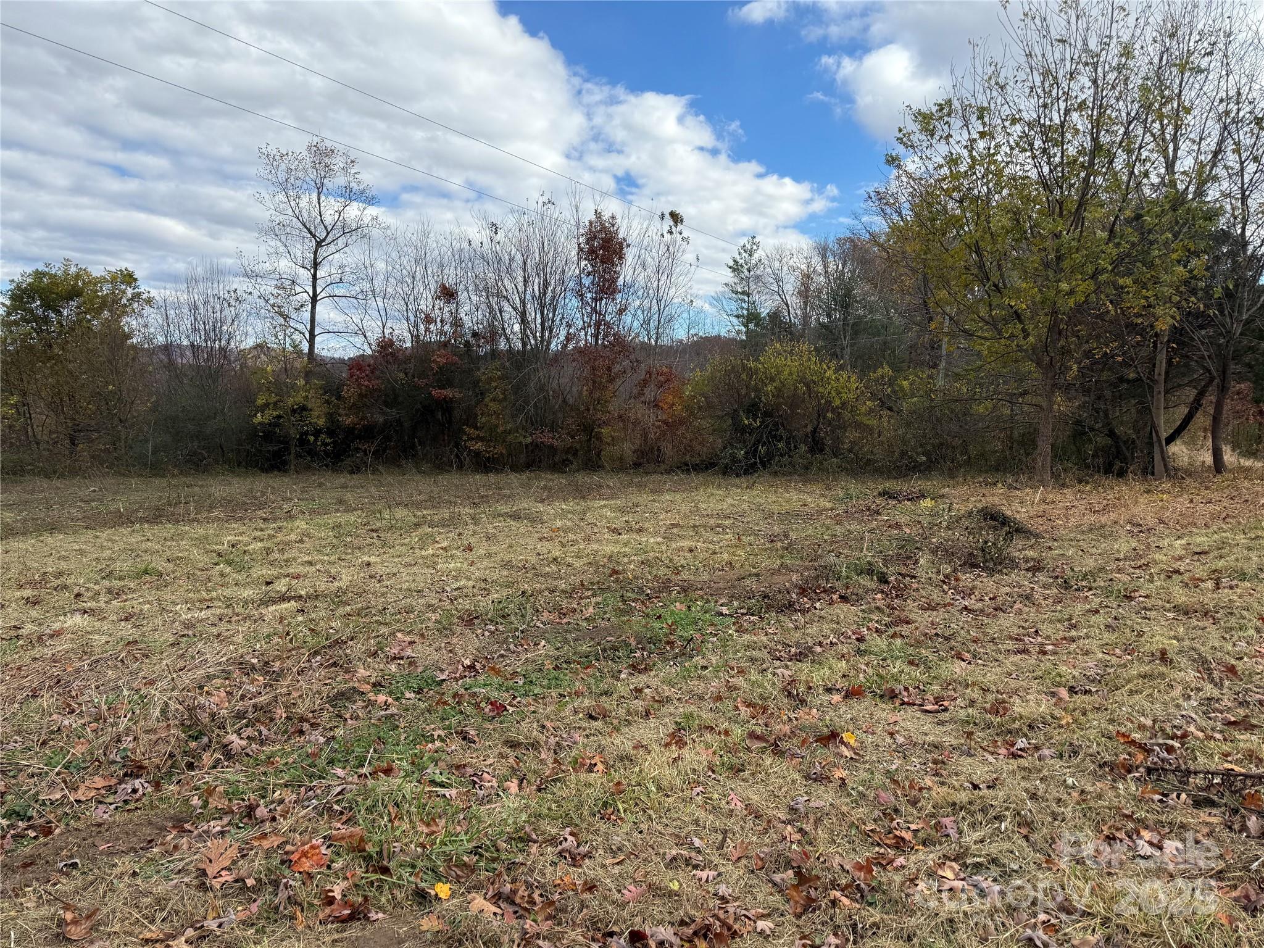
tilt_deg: -6.2
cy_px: 474
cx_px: 632
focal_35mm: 24
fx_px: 876
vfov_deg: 56.8
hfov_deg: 71.6
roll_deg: -3.1
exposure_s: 1/2907
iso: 80
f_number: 1.78
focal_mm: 6.76
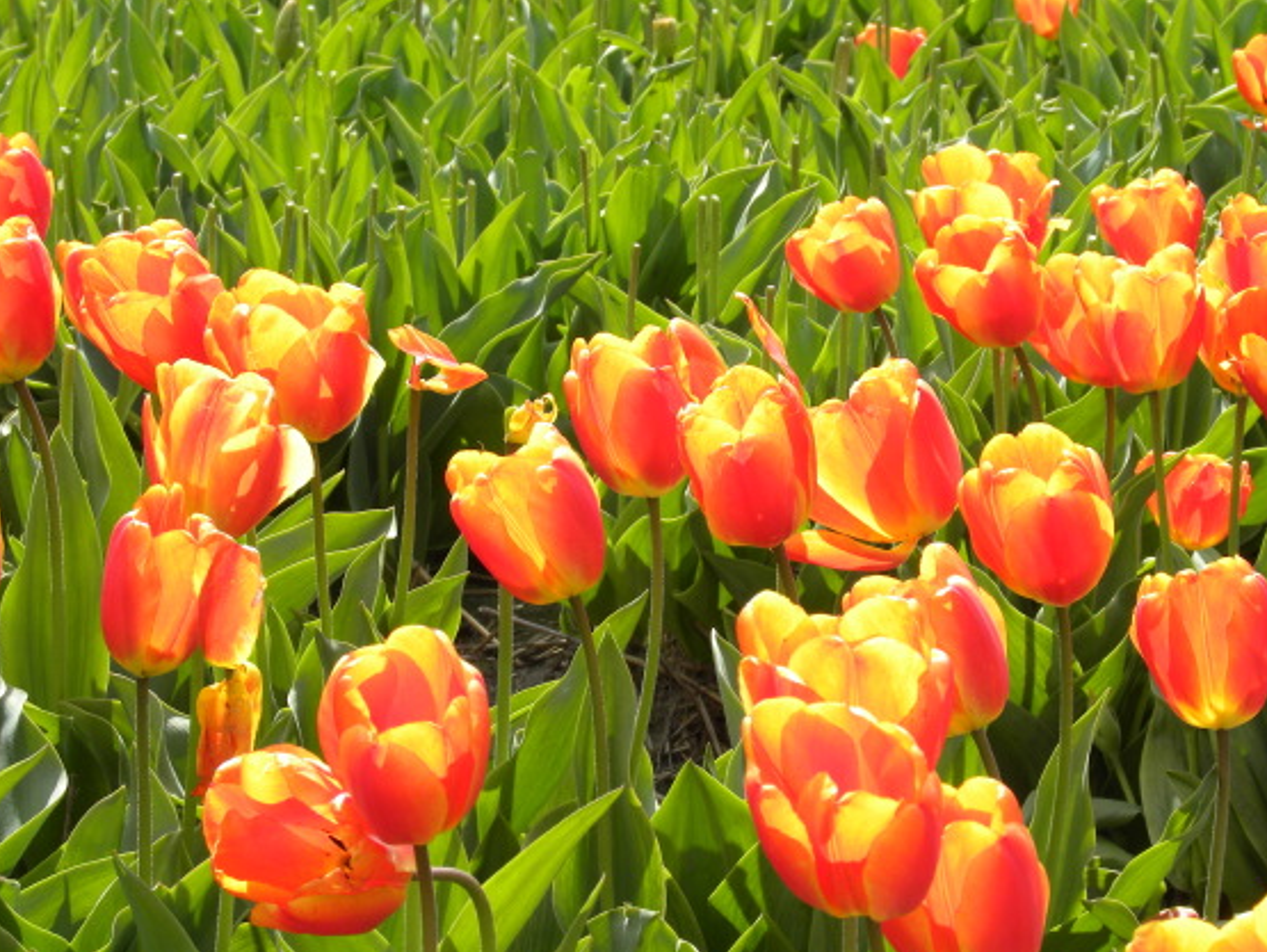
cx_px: 703
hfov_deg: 9.3
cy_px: 530
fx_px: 7765
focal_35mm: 212
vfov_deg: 7.0
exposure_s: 1/208
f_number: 5.6
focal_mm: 32.7
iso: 64
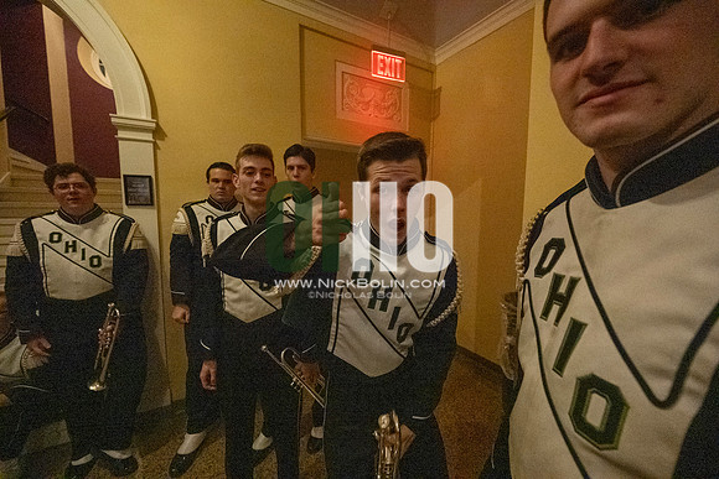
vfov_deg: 81.2
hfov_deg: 104.2
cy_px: 240
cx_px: 360
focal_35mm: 14
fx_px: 280
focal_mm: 14
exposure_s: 1/250
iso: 16000
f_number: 4.5
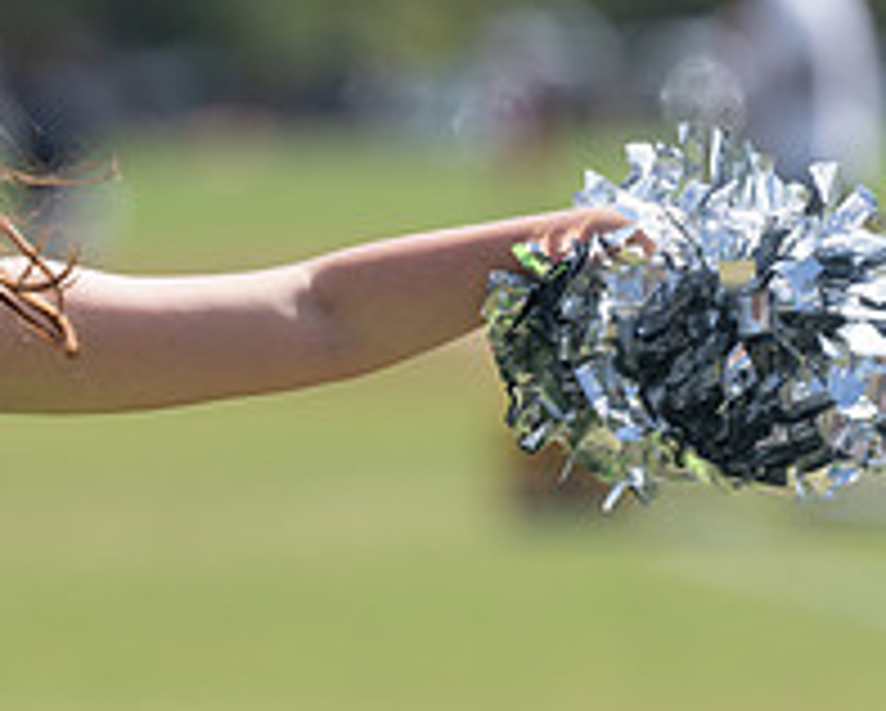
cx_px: -103
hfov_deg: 3.5
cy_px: 430
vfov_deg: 2.8
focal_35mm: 553
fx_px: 14515
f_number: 4
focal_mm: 200
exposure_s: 1/1600
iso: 160
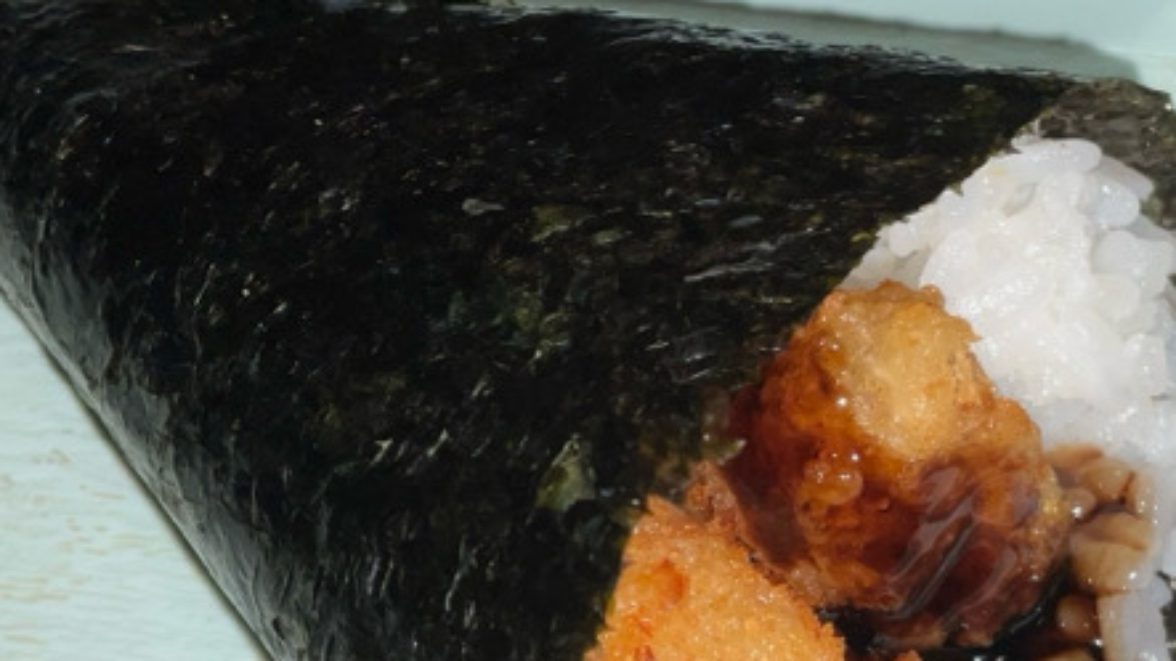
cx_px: 632
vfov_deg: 20.8
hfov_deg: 36.6
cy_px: 536
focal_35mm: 57
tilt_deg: -62.8
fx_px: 1777
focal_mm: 3
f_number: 1.8
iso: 16
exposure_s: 1/268
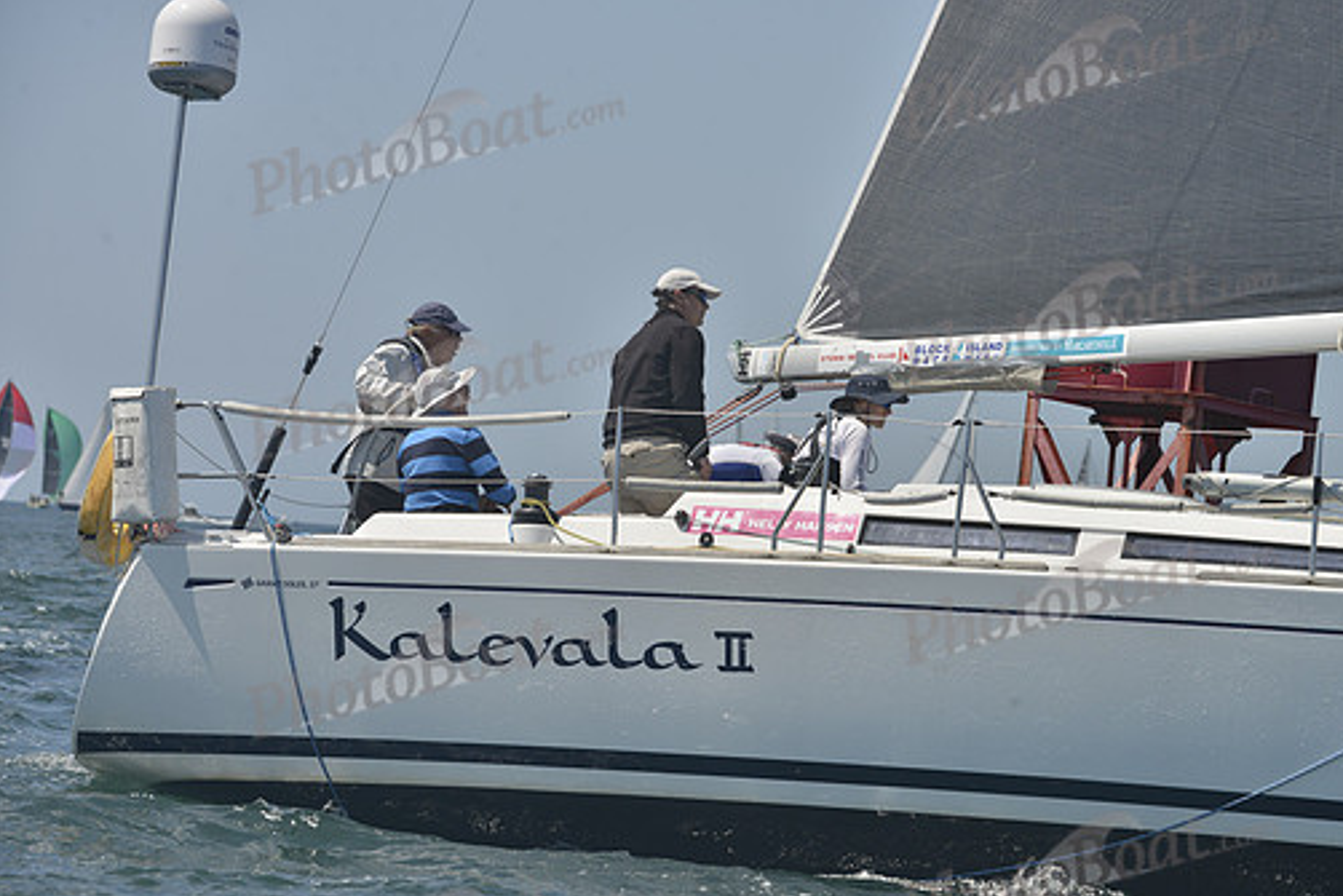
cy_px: 493
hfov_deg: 8.9
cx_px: 765
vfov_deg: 6.0
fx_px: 8620
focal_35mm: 231
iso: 280
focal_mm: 200
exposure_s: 1/800
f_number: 10
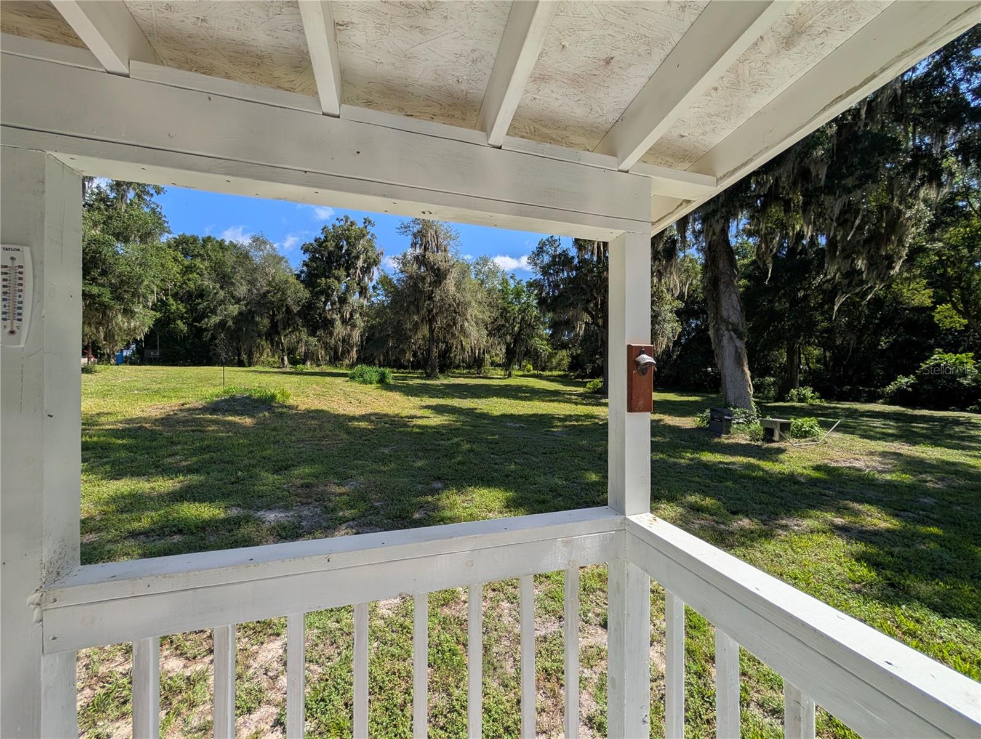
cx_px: 490
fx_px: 341
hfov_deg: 110.5
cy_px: 370
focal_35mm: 12
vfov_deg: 94.6
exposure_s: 1/2786
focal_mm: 2.02
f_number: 1.7
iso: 52
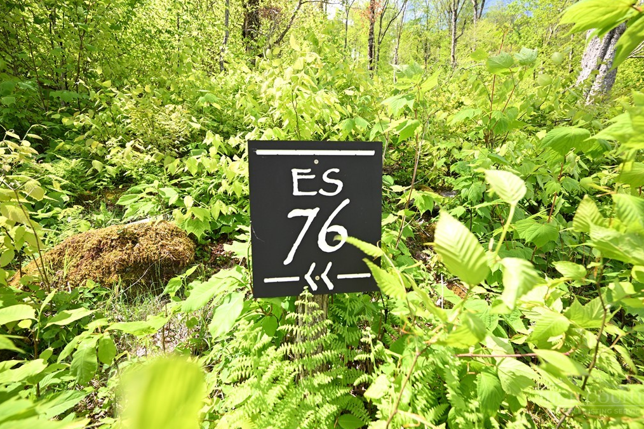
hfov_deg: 100.4
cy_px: 204
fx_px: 268
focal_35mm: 15
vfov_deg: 77.3
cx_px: 326
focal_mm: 14
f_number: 4.5
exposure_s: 1/80
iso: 100
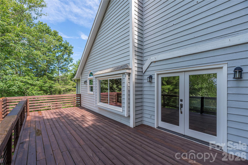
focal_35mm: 14
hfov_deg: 104.2
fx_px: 96
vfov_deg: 81.2
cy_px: 82
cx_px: 124
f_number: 8
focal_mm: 14
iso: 320
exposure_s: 1/800
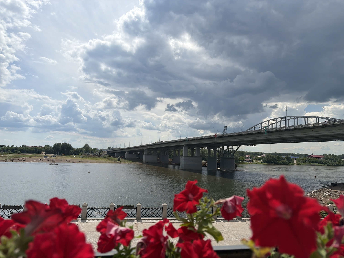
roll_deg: -1.0
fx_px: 258
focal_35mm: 26
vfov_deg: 53.1
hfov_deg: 67.3
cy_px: 129
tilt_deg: +5.4
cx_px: 172
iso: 50
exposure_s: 1/10101
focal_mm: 5.96
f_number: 1.6
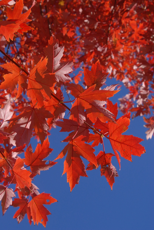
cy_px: 115
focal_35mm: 69
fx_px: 442
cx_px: 77
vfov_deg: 29.2
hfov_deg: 19.8
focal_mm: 46
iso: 400
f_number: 9
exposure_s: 1/320
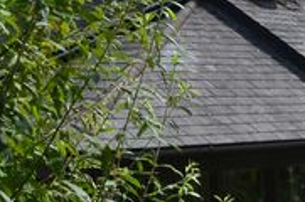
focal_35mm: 102
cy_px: 274
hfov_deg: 18.7
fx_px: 863
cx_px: 394
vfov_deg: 12.9
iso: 200
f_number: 10
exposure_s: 1/320
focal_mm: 12
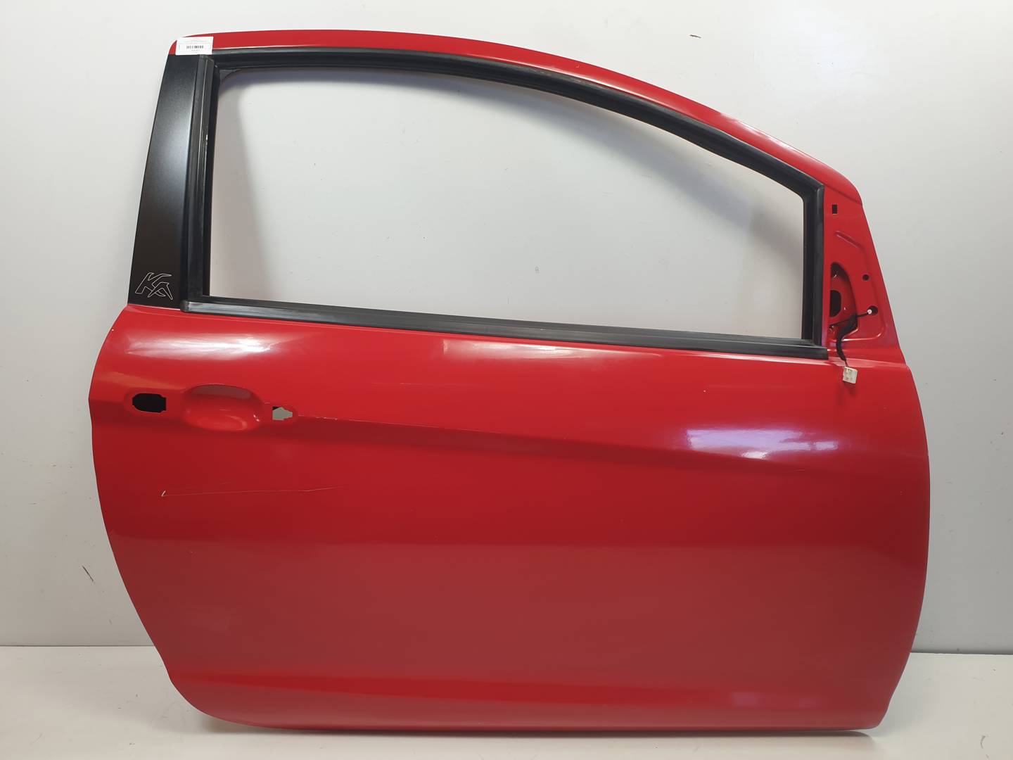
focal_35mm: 26
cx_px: 506
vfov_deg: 53.1
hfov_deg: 67.3
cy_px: 380
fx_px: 761
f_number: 2.4
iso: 64
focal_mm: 4.3
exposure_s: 1/100
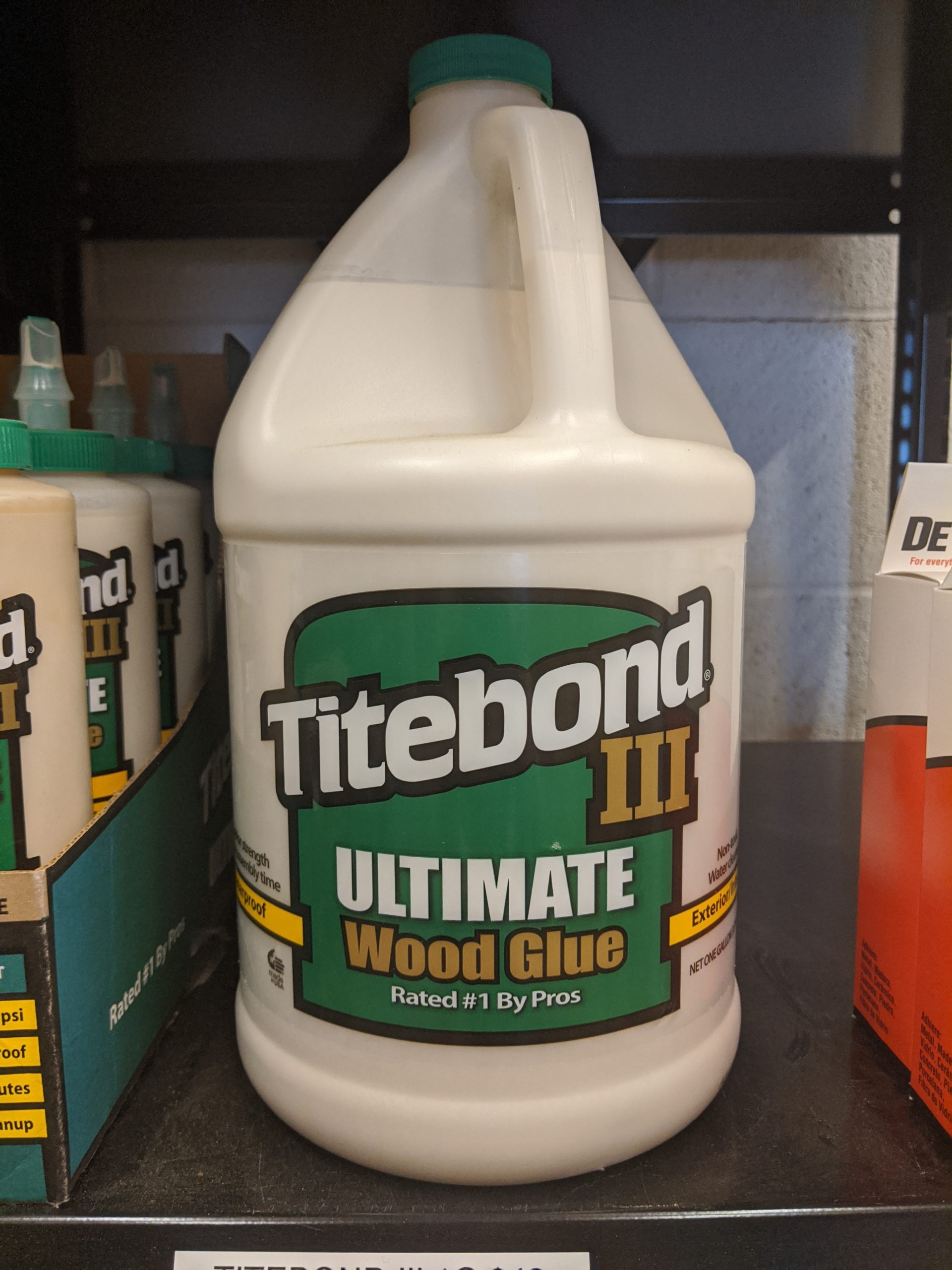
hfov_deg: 51.4
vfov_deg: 65.3
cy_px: 635
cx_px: 476
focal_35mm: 27
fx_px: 990
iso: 284
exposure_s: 1/120
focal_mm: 4.44
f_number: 1.8
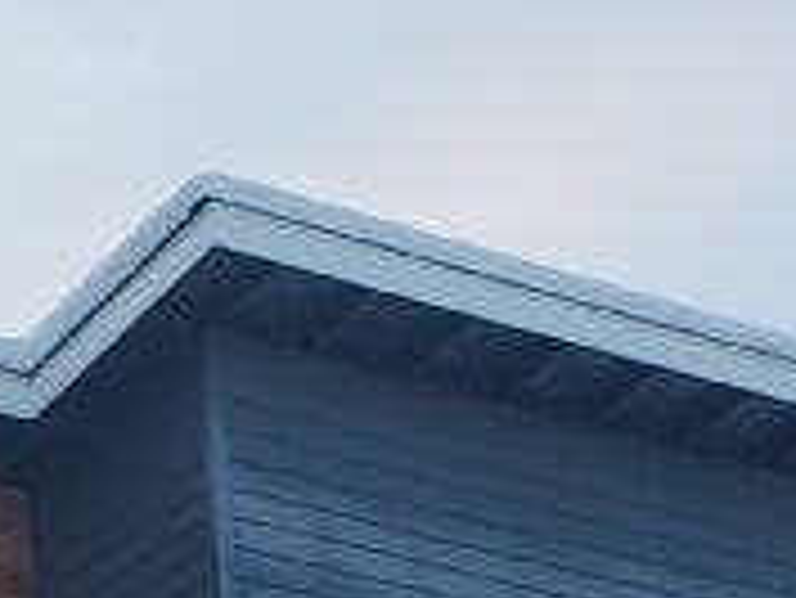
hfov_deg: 16.8
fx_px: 2600
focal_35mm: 113
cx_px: -90
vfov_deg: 11.8
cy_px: 1183
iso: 50
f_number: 2.4
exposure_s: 1/173
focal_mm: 4.3
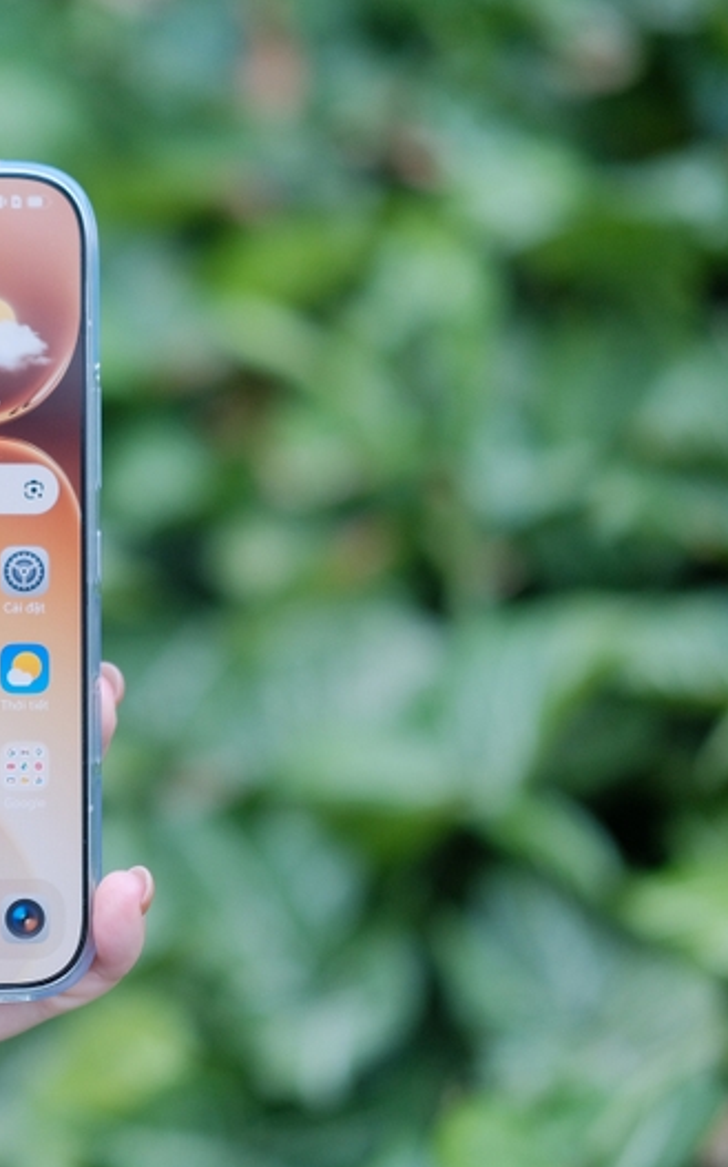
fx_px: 2605
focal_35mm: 82
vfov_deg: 25.2
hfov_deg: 15.4
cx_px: -124
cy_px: 586
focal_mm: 35
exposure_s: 1/500
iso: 640
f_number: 2
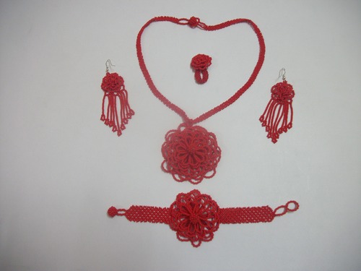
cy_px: 136
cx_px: 180
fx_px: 334
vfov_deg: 44.2
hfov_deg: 56.8
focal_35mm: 32
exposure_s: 1/8
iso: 130
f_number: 2.9
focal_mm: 5.7
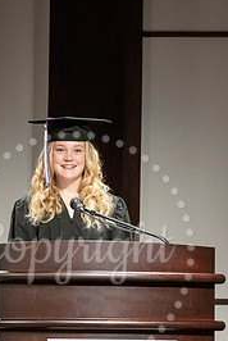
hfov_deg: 4.1
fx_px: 3202
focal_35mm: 338
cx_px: 74
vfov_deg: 6.1
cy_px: 250
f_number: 8
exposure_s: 1/200
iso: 6400
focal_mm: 200
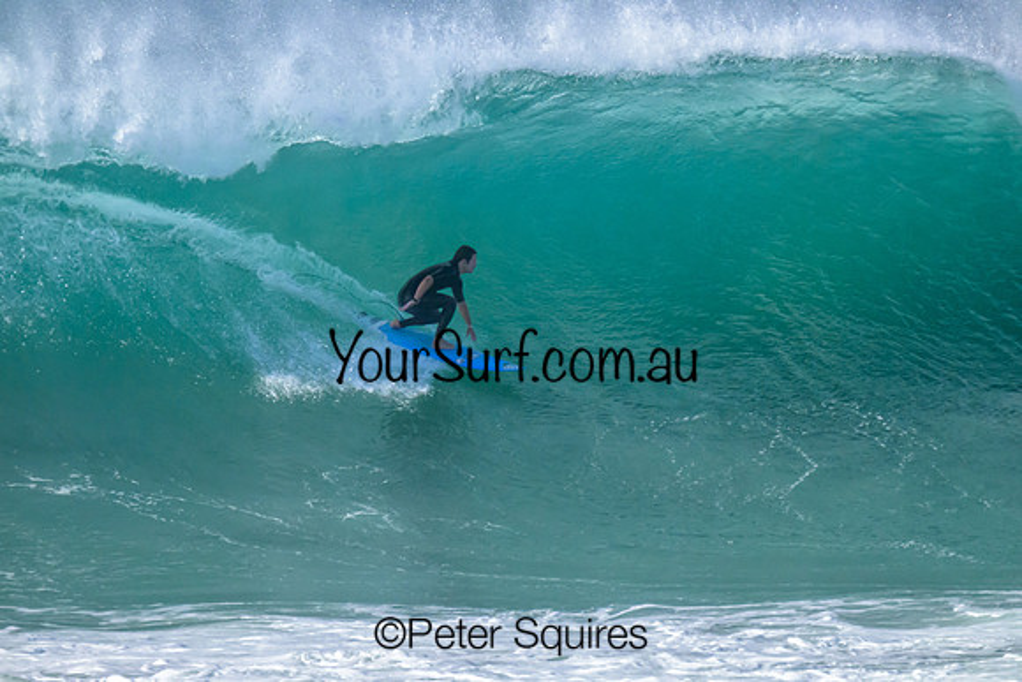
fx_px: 22715
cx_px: 511
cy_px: 341
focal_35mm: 800
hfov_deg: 2.6
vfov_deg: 1.7
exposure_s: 1/2500
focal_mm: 800
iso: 8000
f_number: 11
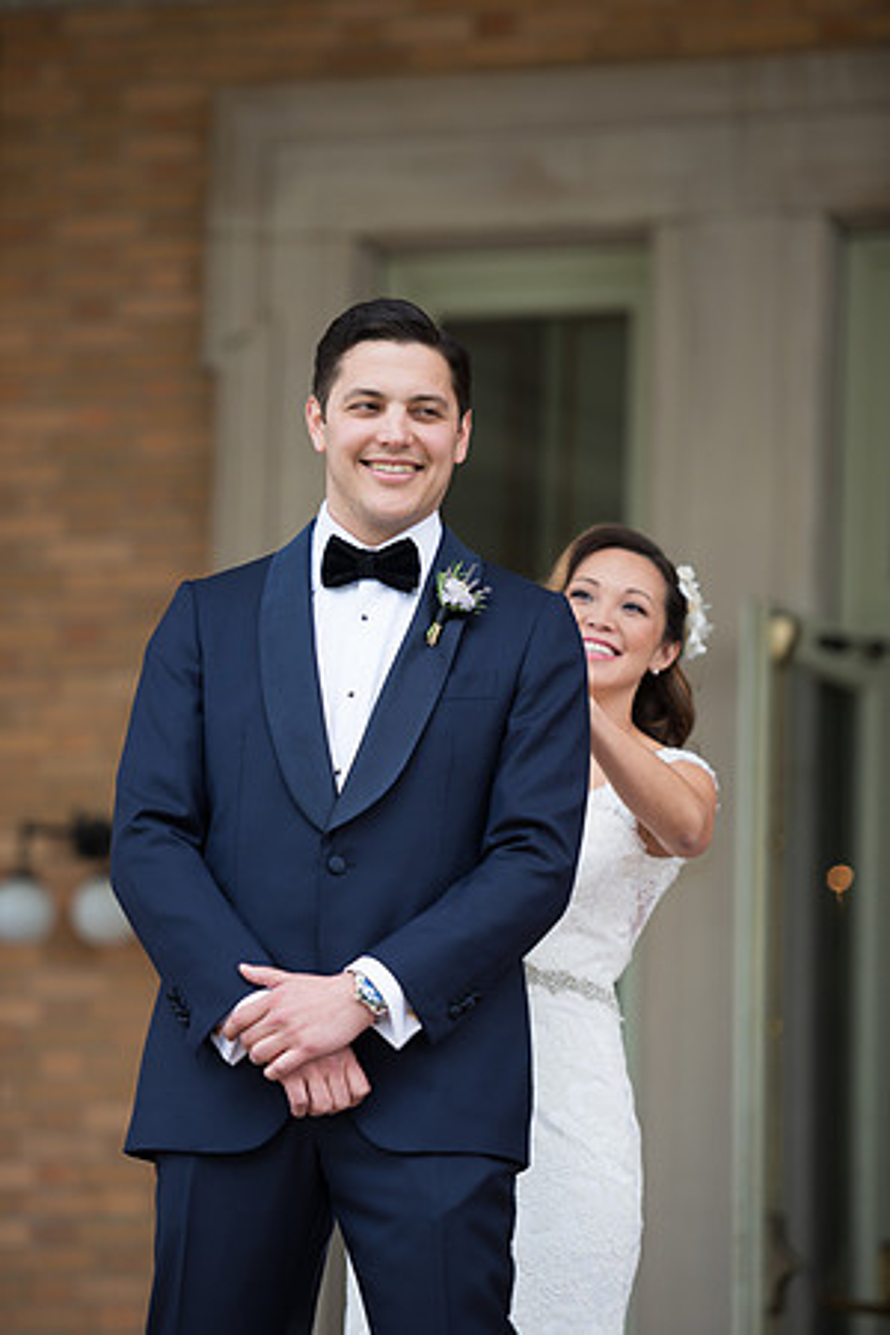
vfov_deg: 13.7
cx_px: 445
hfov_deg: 9.1
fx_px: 5562
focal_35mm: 150
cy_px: 668
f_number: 2.8
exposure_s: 1/800
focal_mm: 150
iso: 160
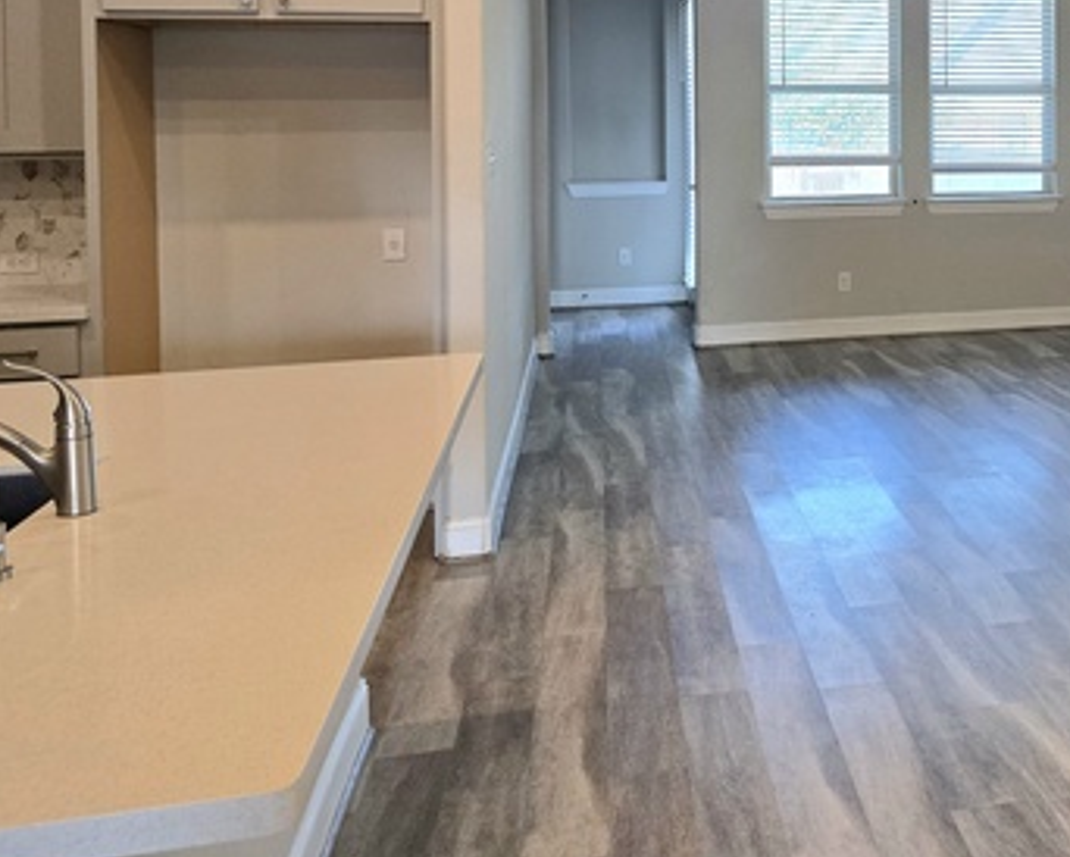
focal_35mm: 42
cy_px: 116
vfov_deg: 34.1
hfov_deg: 40.4
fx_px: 1331
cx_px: 967
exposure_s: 1/120
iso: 160
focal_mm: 6.3
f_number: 1.7
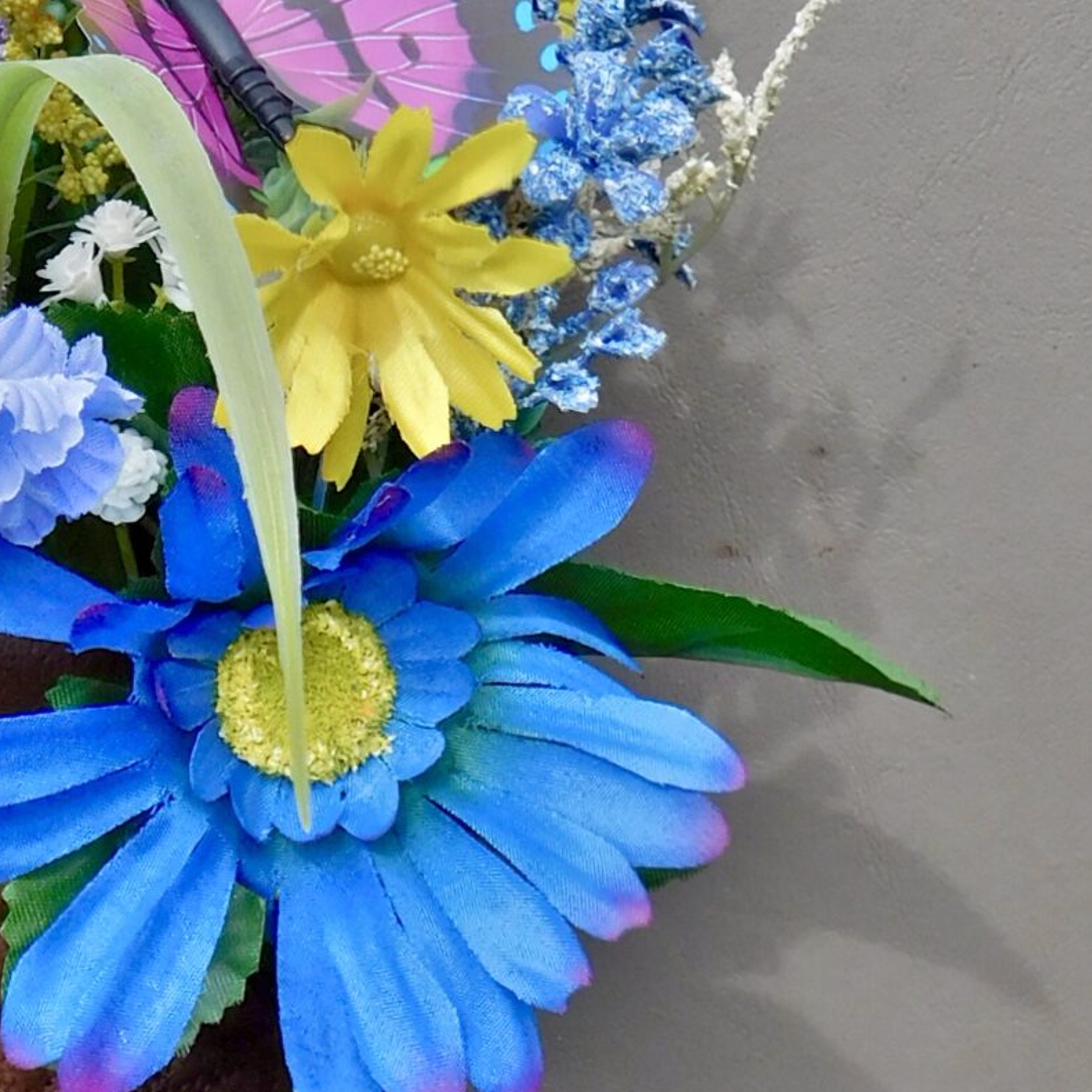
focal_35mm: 103
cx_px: 26
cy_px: 329
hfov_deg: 16.6
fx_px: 3676
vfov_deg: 16.8
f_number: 3.5
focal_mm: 6.3
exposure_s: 1/640
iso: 125
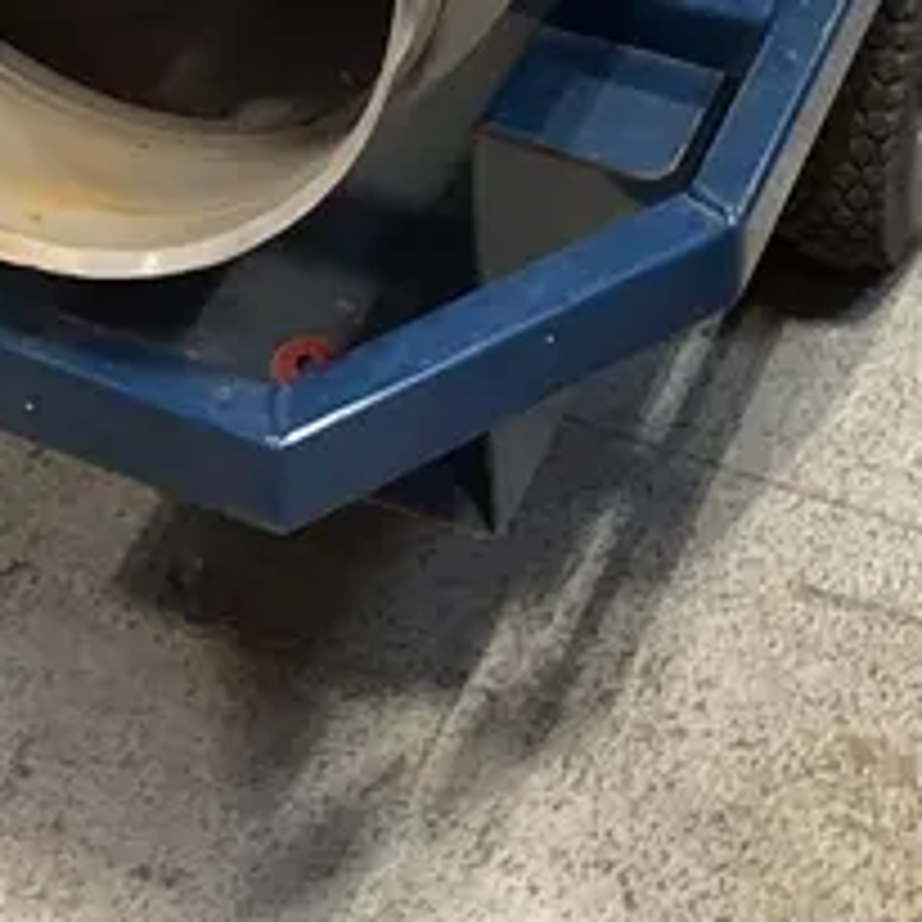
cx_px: 522
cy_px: -403
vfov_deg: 18.9
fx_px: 2471
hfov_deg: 21.1
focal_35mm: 82
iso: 400
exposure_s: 1/60
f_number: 1.6
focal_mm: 5.1
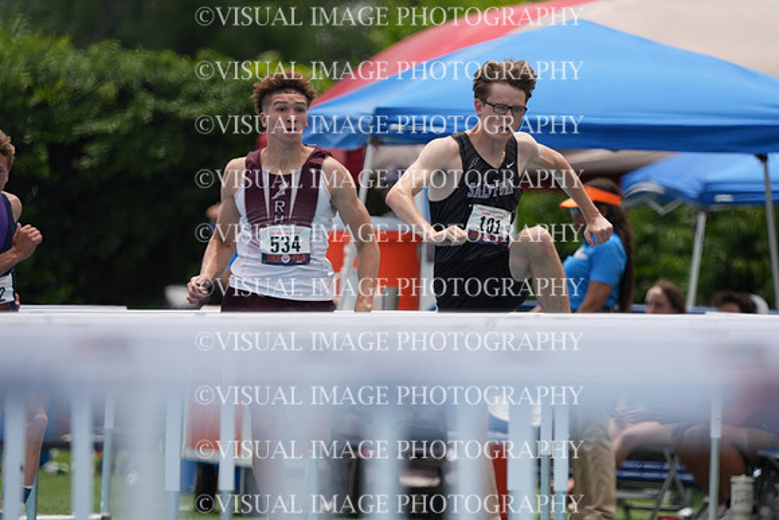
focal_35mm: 600
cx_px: 390
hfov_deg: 3.4
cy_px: 260
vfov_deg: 2.3
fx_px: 12986
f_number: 6.3
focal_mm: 600
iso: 500
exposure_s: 1/2500
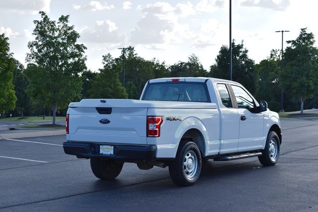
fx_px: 596
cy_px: 106
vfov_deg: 20.2
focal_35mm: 68
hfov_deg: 29.9
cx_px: 159
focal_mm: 45
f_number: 8
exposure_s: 1/250
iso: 140
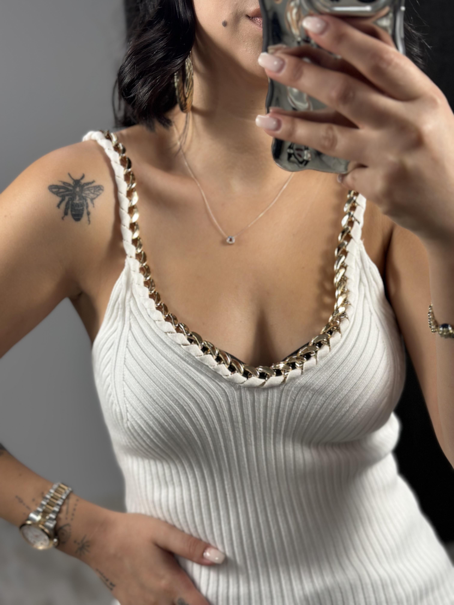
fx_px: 839
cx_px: 227
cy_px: 302
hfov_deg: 30.3
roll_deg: +5.8
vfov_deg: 39.7
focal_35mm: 48
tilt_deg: -32.4
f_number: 1.78
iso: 64
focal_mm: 6.86
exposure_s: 1/100
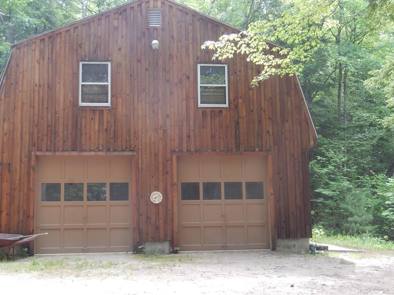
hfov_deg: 42.1
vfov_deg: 32.2
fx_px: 512
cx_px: 193
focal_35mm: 45
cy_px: 149
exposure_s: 1/50
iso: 125
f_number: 4.2
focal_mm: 7.3
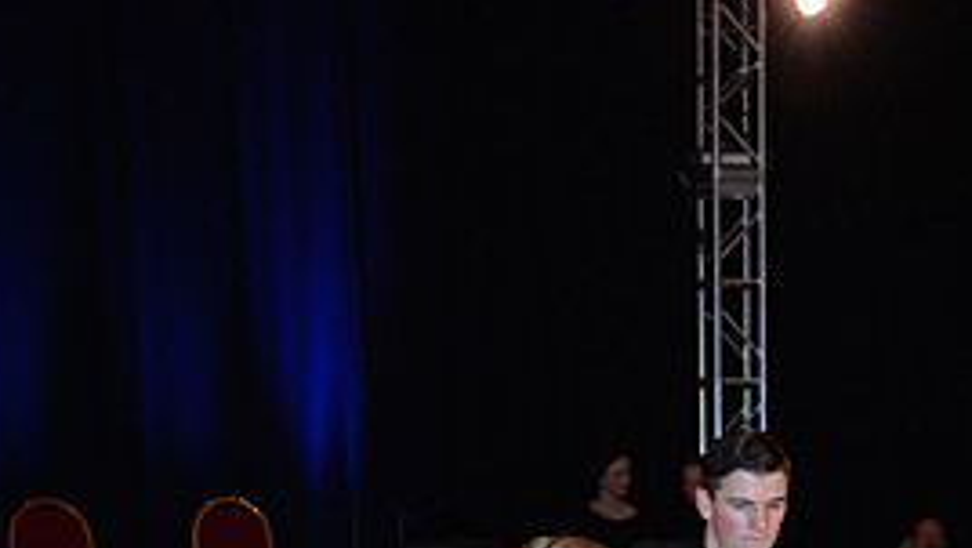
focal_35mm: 113
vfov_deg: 10.3
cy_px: 904
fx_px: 2914
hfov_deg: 18.9
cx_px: 669
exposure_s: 1/200
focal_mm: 50
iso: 2000
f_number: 4.5
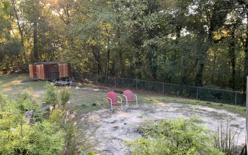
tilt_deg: -6.8
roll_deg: +2.0
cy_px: 83
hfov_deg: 61.2
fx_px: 210
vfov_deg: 40.6
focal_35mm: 31
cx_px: 124
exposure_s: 1/113
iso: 64
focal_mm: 3
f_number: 1.8
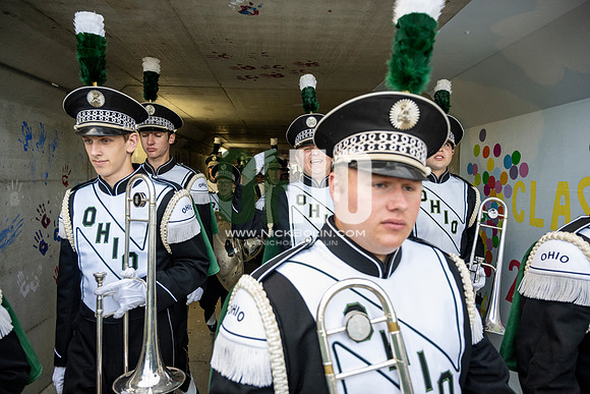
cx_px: 295
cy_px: 197
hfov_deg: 73.7
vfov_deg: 53.2
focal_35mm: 24
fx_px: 393
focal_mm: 24
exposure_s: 1/800
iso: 1600
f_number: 4
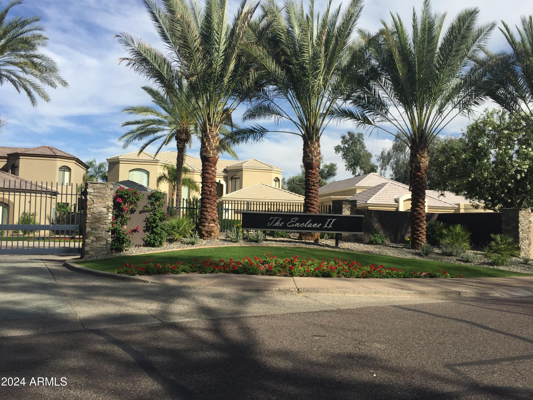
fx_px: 447
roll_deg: -0.7
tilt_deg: +3.1
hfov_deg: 61.7
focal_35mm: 29
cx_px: 266
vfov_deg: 48.2
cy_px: 200
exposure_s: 1/2326
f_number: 2.2
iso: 32
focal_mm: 4.15
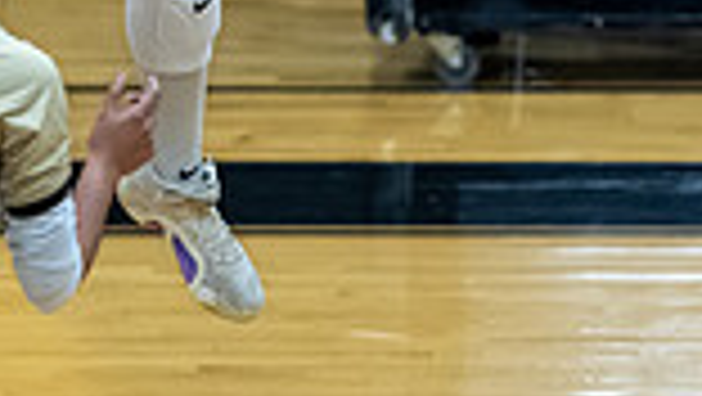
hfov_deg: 2.0
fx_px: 19894
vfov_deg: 1.1
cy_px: -408
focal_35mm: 1068
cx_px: 178
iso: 3200
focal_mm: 200
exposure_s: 1/1600
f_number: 2
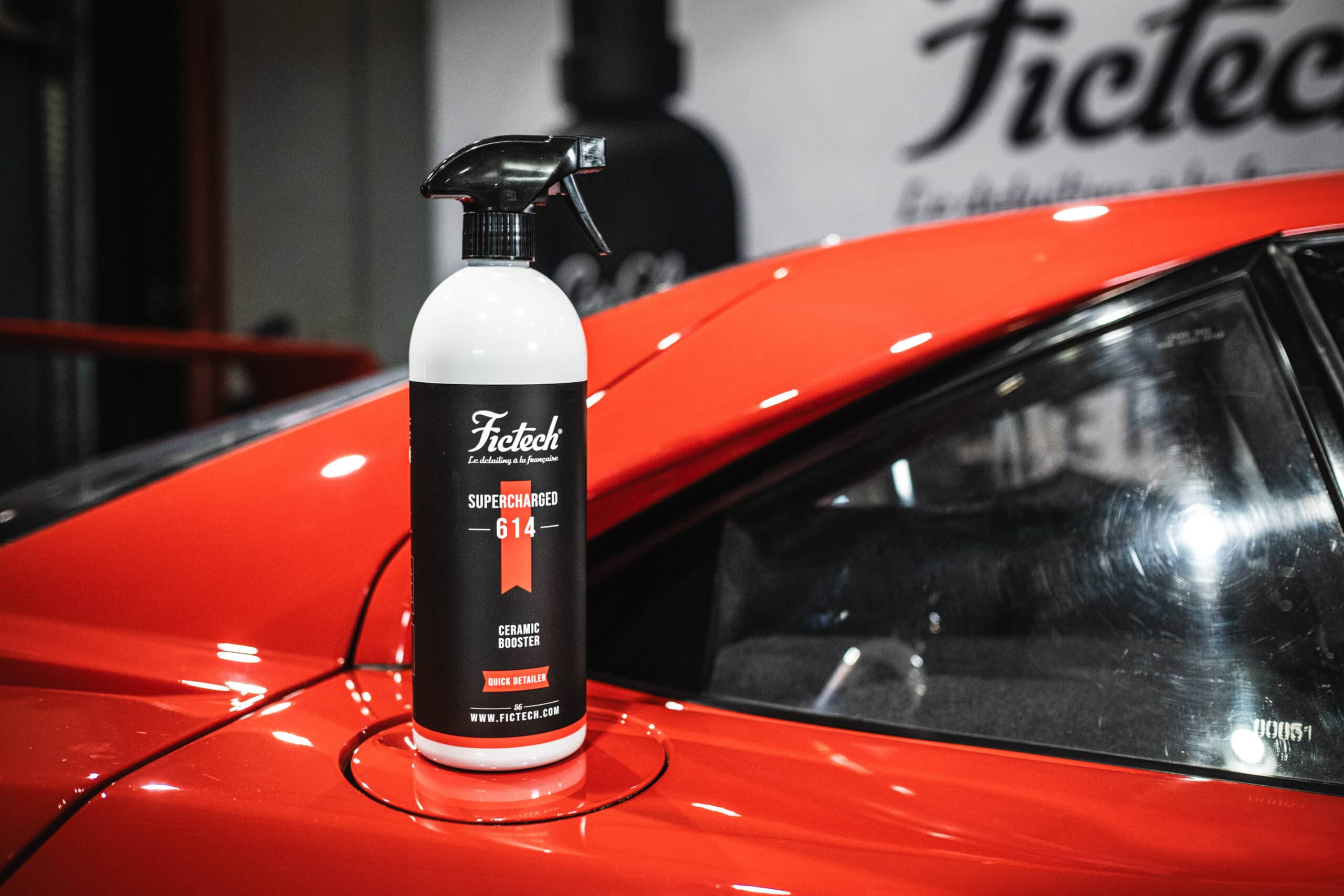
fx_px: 1307
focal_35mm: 35
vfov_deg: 37.9
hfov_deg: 54.4
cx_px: 672
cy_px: 448
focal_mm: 23
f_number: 2
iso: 1600
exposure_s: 1/80
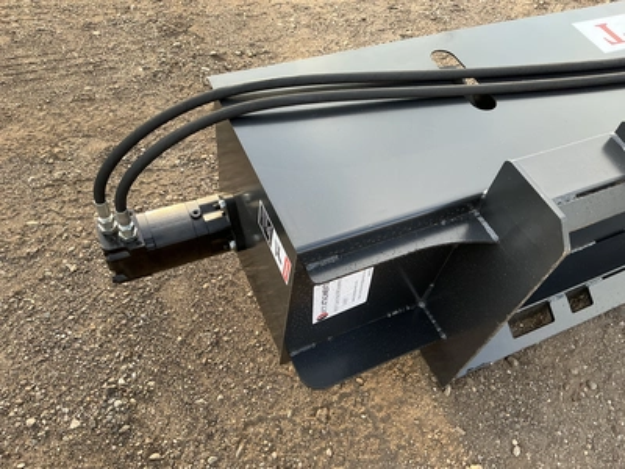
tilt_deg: -49.4
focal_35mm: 28
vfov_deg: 49.7
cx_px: 312
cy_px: 234
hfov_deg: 63.4
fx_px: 506
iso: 20
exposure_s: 1/122
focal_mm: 3
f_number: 1.8
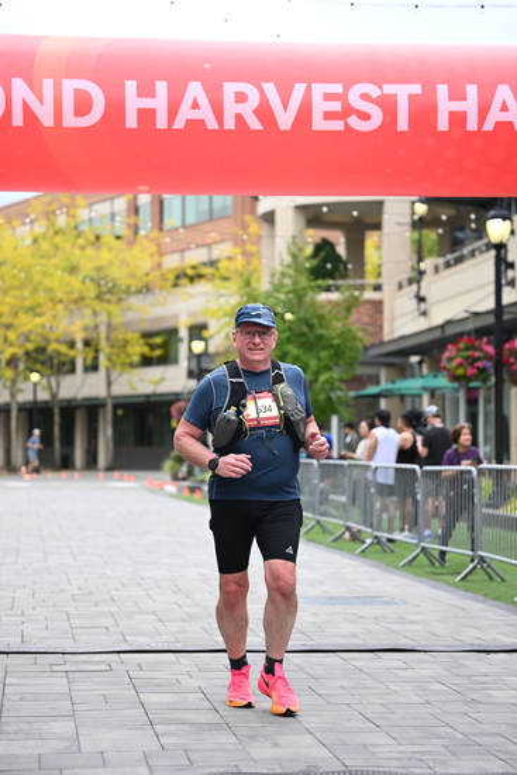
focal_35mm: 79
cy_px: 388
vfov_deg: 25.7
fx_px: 1701
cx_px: 258
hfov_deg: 17.3
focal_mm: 79
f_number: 2.8
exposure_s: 1/2500
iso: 640
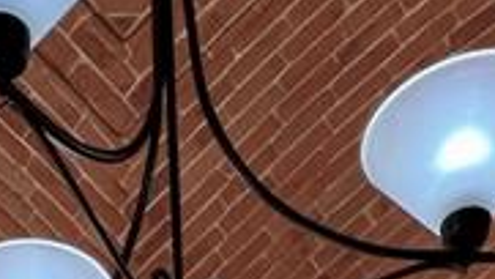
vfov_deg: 9.1
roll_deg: -0.1
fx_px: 1050
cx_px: 52
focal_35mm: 80
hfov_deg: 25.7
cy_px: 1001
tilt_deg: -0.8
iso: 64
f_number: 1.8
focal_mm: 1.57
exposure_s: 1/120
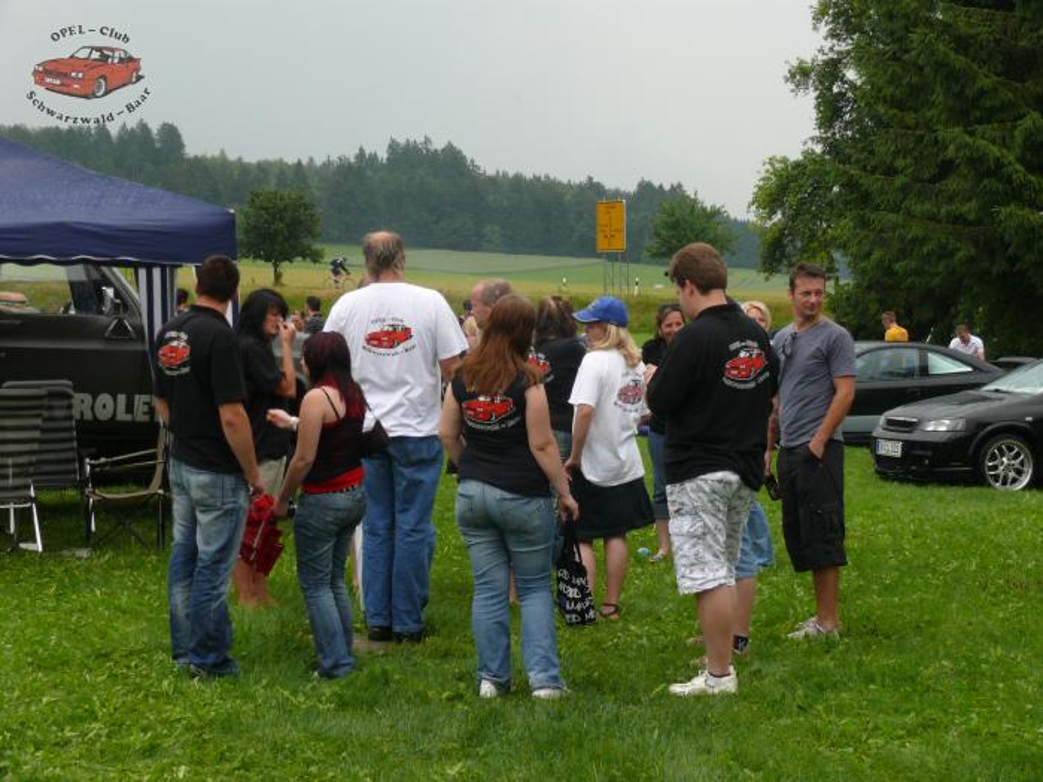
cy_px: 391
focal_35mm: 81
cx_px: 522
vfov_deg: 18.2
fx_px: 2441
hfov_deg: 24.1
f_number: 5
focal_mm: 17.2
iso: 100
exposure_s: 1/200
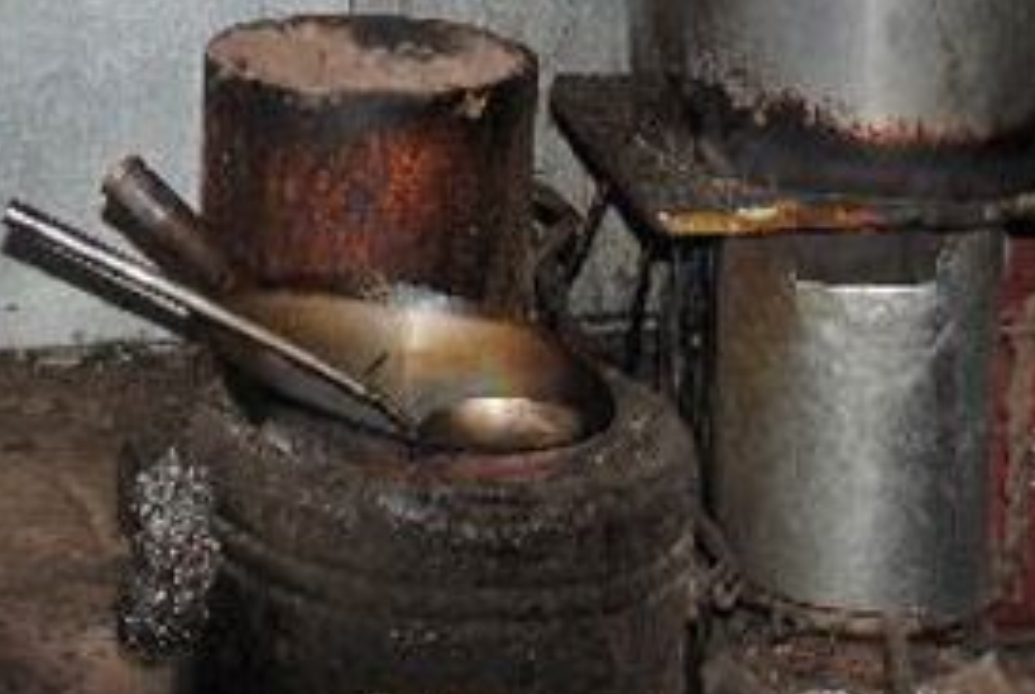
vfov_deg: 10.5
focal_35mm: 124
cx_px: -155
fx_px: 3571
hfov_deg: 15.9
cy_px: -527
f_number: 3.8
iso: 200
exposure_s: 1/60
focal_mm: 22
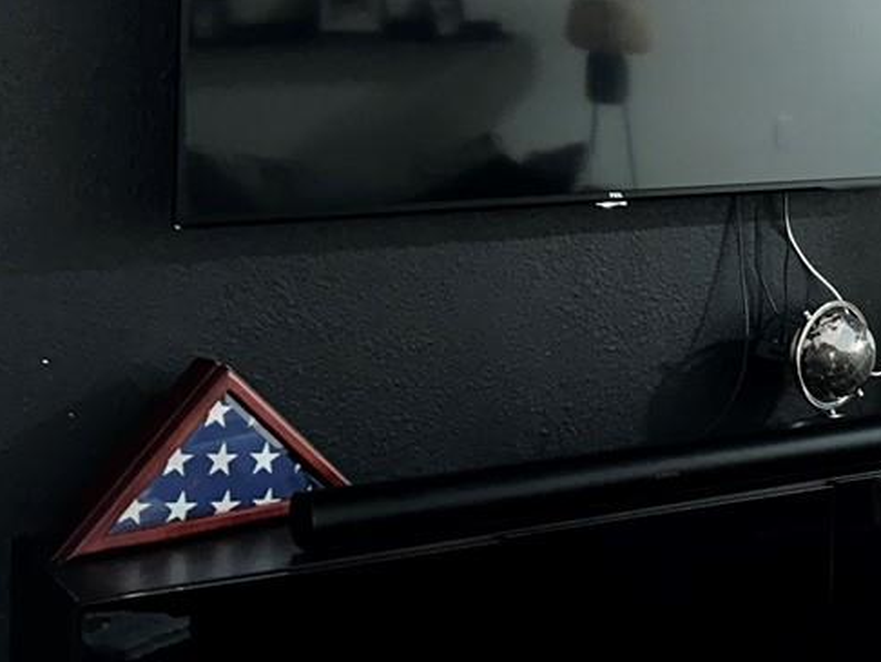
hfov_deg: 23.2
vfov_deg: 18.2
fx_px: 2012
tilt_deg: +0.9
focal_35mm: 79
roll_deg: -0.5
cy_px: -20
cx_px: 981
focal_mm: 6.86
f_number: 1.78
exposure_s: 1/4
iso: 250
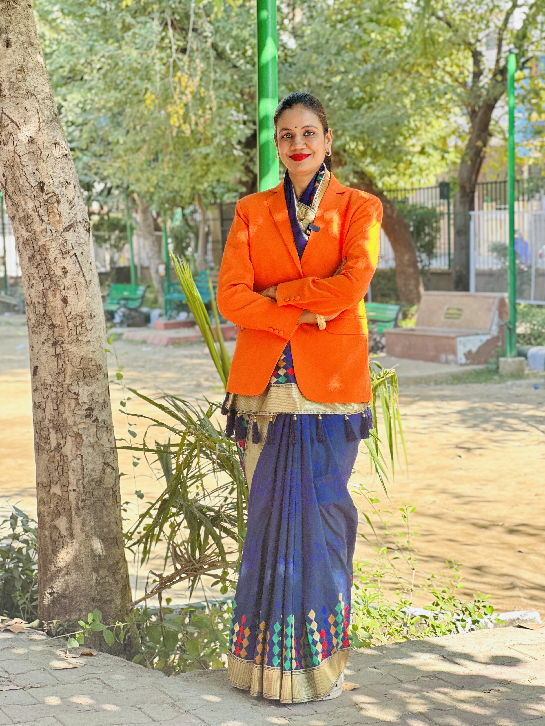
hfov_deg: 19.1
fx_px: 1616
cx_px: 272
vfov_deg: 25.3
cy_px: 363
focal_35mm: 77
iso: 64
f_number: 2.8
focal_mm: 9
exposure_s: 1/121
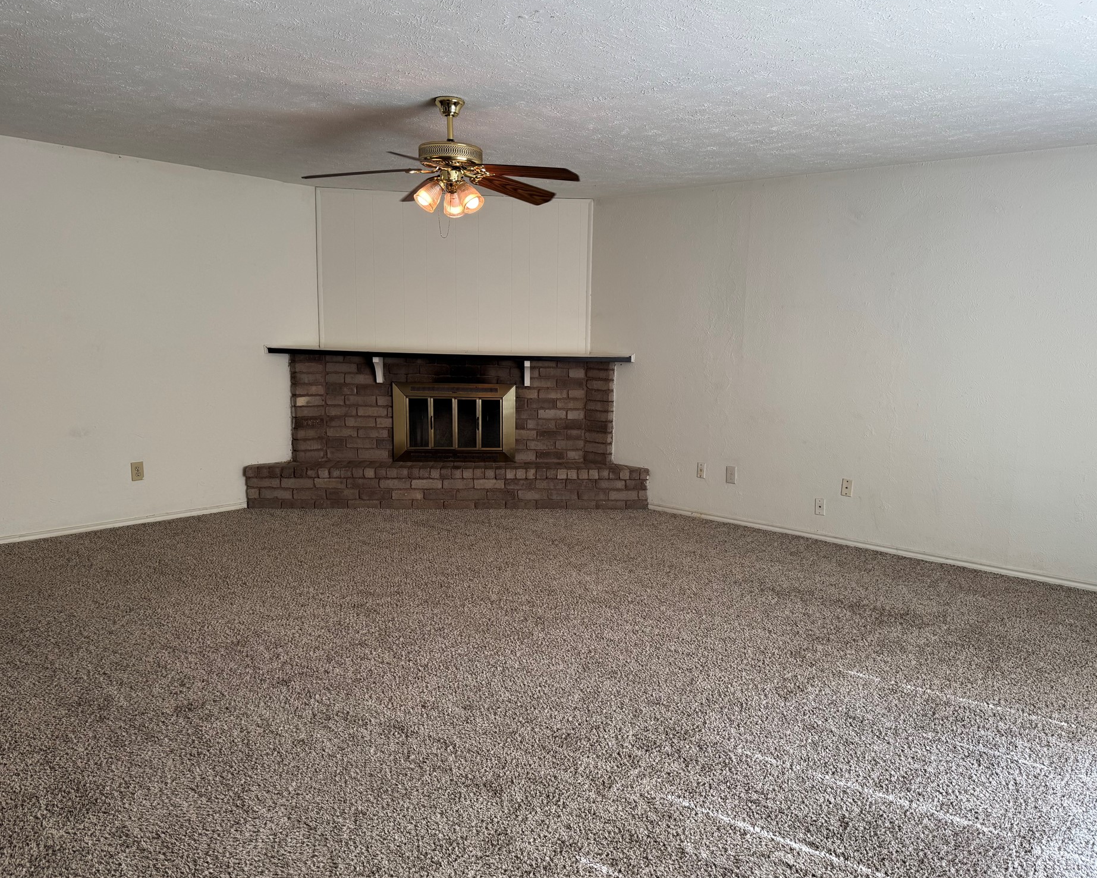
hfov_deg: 65.9
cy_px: 438
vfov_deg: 54.9
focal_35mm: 26
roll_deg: -0.7
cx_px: 590
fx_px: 844
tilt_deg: -7.3
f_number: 1.78
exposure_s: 1/120
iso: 64
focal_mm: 6.76
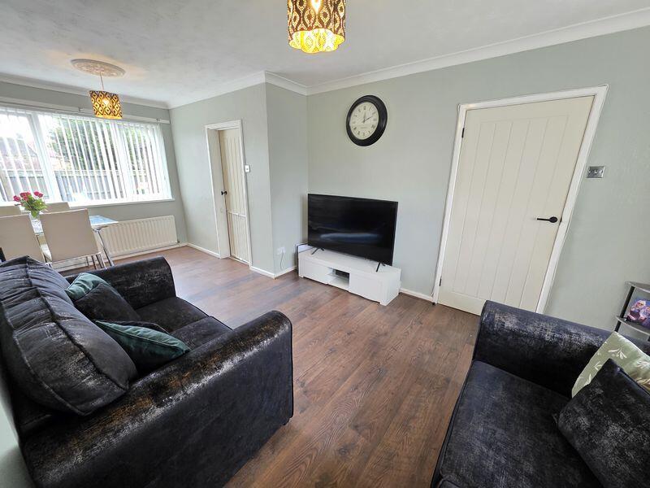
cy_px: 244
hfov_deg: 106.2
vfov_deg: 89.9
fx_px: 244
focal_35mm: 13
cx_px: 325
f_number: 1.9
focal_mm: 2.2
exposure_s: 1/50
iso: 800
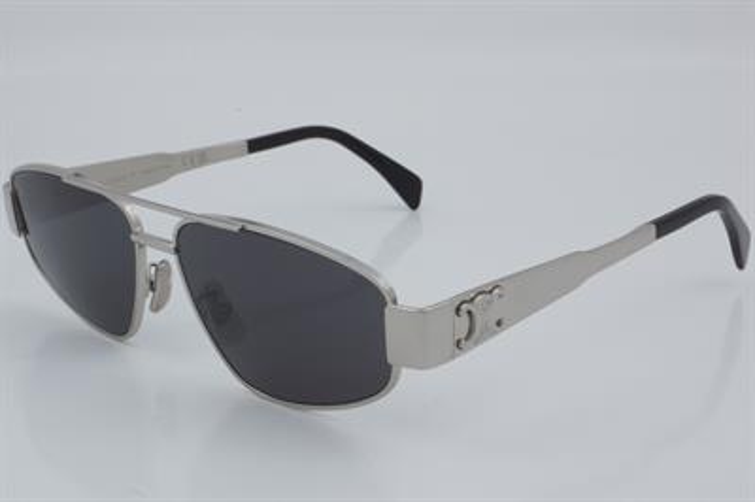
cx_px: 378
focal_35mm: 75
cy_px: 251
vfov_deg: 18.2
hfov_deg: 27.0
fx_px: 1572
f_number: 32
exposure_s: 1/4
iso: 100
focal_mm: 50
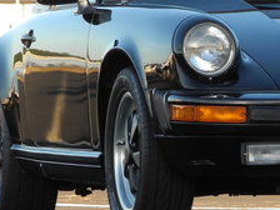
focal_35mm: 685
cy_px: 111
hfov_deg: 2.9
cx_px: 268
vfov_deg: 2.2
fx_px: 5541
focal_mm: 42.6
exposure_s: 1/58.7
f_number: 5.6
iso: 100
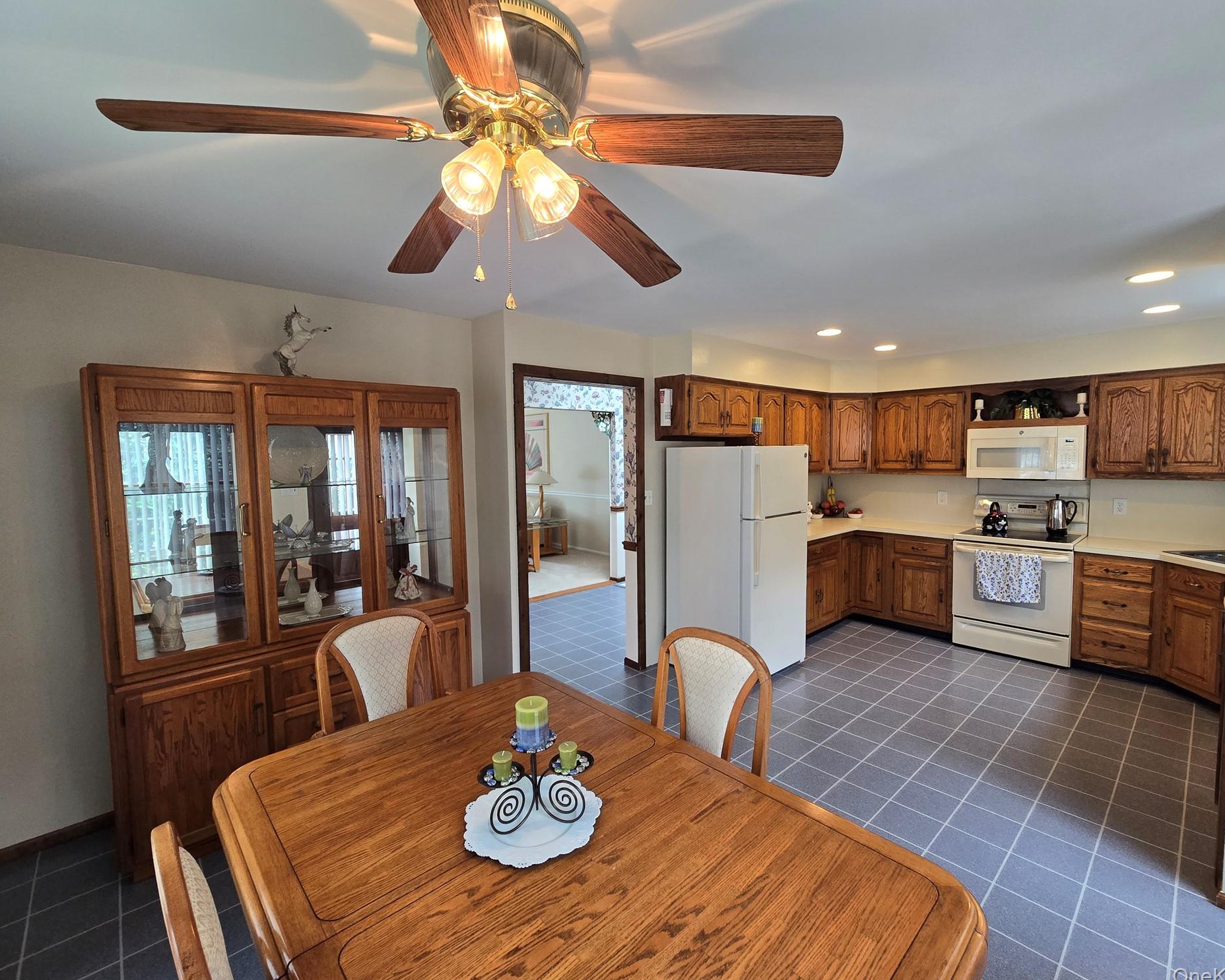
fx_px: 508
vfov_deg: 88.0
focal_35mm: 14
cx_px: 631
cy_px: 485
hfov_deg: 100.7
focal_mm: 2.2
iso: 160
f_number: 2.2
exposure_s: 1/60
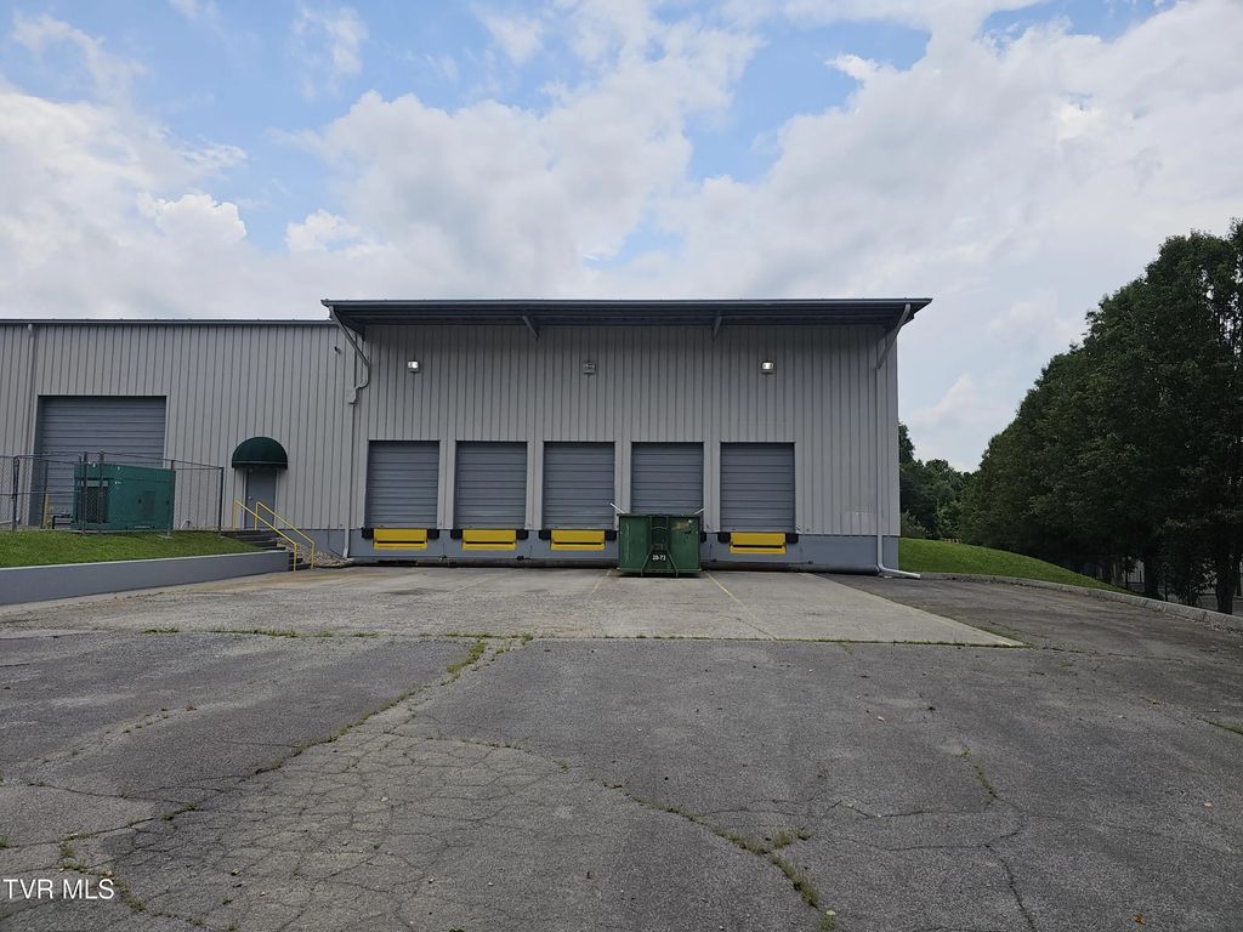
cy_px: 466
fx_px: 826
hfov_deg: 73.9
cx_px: 622
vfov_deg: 58.9
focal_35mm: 23
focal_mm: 6.3
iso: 10
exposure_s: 1/937
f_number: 1.7
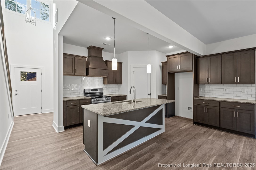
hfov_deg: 96.8
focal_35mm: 16
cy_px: 85
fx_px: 114
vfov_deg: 73.7
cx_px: 128
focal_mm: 16
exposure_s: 1/2
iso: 400
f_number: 8
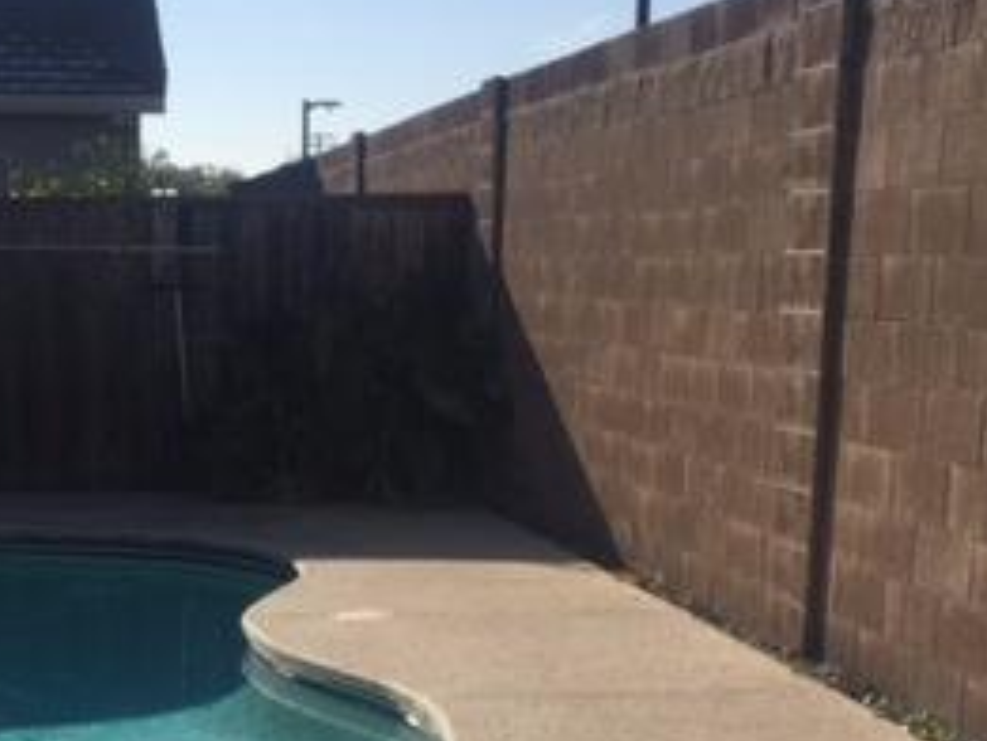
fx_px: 2025
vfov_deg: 20.2
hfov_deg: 27.0
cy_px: 703
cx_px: 242
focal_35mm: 71
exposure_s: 1/2825
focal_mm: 4.15
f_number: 2.2
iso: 32
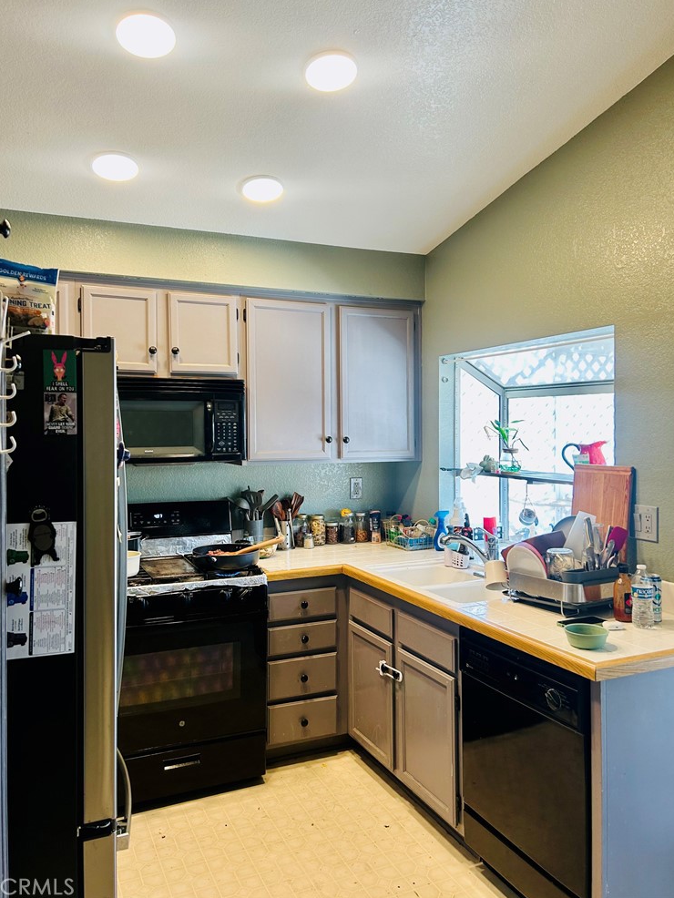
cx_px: 334
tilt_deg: -0.6
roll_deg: +1.2
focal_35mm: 27
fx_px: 701
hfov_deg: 51.4
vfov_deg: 65.3
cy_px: 434
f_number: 1.5
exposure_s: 1/60
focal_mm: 5.7
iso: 64
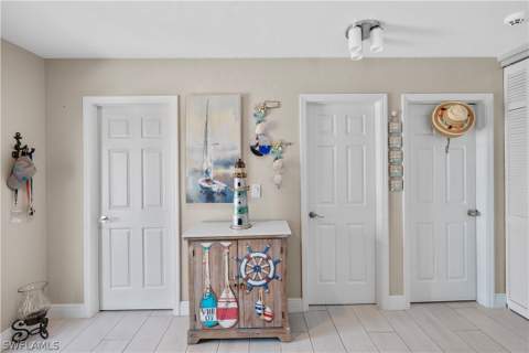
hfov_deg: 96.7
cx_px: 264
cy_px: 176
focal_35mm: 16
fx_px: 235
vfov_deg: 73.7
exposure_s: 1/160
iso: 500
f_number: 4
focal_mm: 16
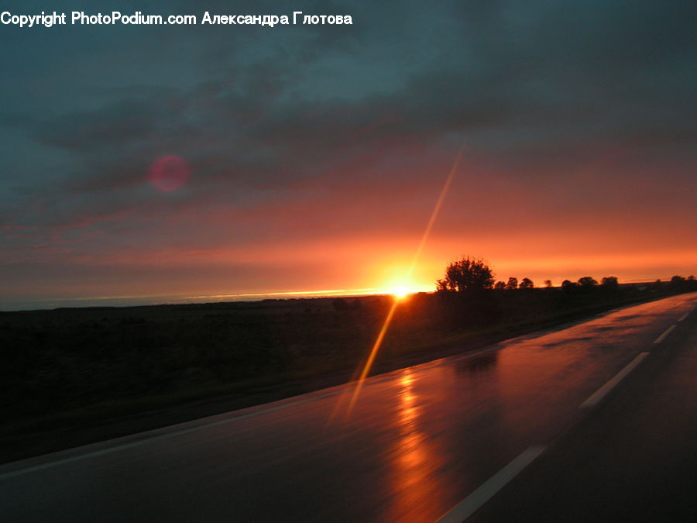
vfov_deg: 39.7
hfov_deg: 51.4
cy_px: 262
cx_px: 348
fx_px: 725
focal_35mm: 36
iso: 80
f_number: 3.2
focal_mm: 6
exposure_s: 1/60
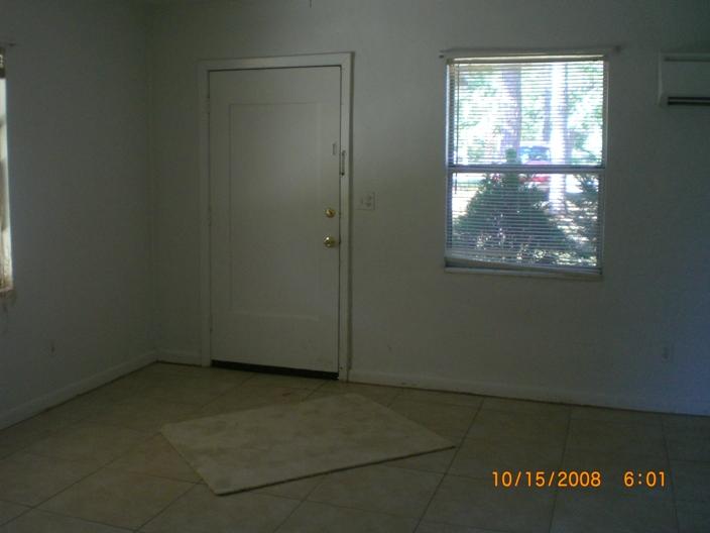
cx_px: 355
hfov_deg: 49.0
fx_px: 779
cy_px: 266
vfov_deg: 37.7
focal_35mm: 38
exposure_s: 1/100
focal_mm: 6.3
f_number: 3.1
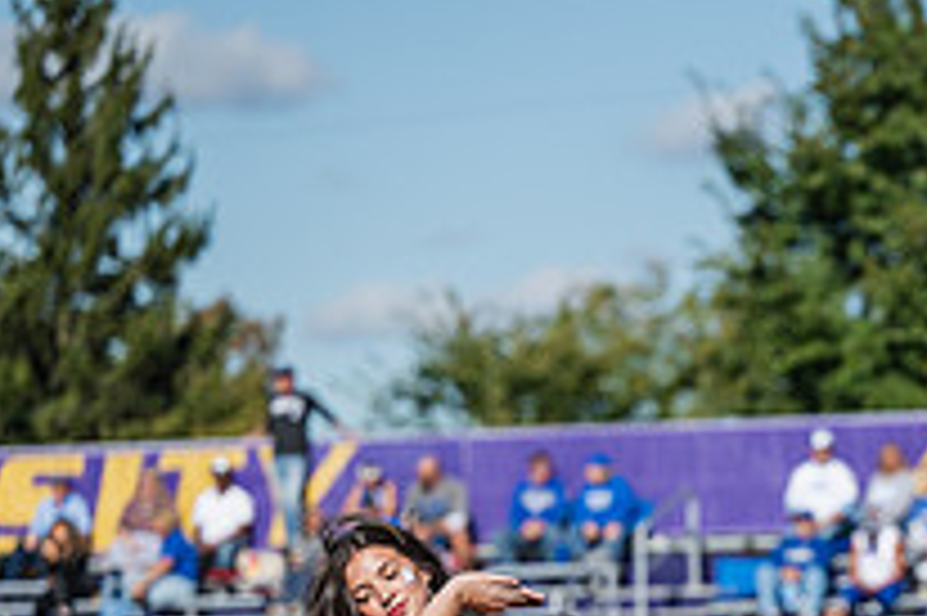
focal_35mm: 324
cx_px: 1206
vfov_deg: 4.2
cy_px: 839
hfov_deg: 6.3
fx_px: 8336
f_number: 3.2
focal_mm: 115
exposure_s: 1/1600
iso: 80
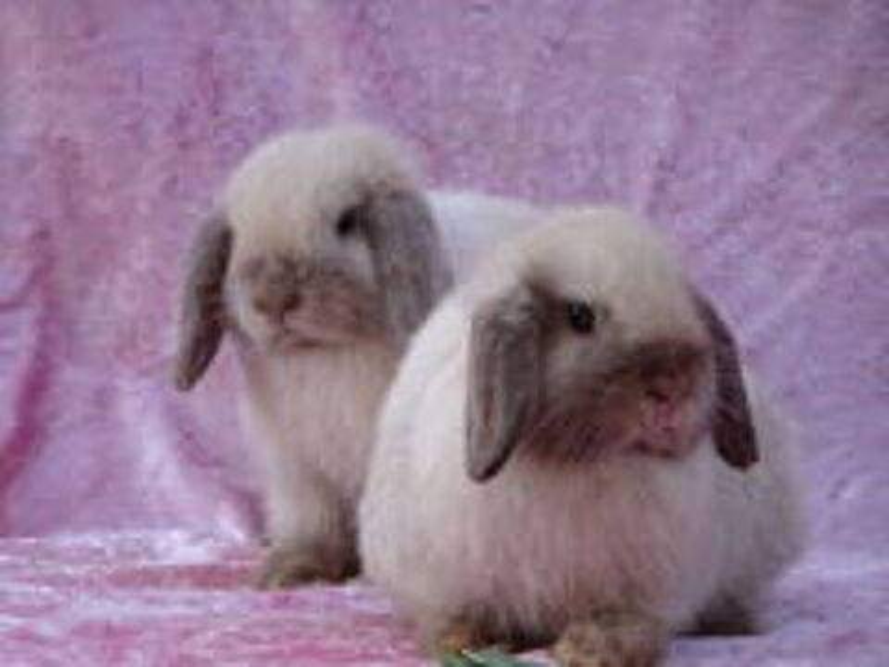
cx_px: 444
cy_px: 334
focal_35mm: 262
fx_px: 6729
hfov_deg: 7.6
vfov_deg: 5.7
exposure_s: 1/250
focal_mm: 44.78
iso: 640
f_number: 6.3
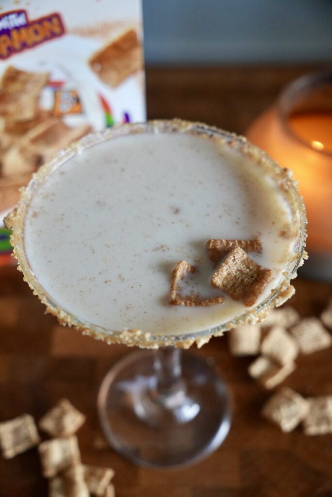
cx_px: 166
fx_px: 611
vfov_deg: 44.3
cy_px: 248
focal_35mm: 44
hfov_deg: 30.4
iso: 1600
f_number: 3.5
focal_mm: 29.5
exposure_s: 1/125
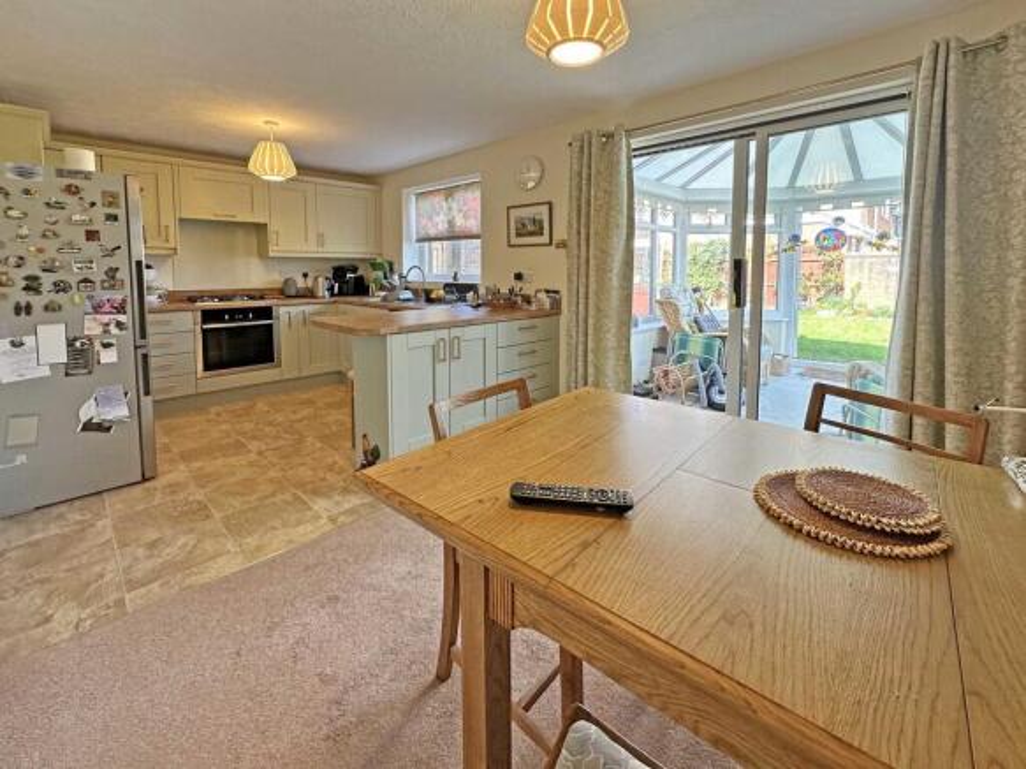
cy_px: 384
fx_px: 415
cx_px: 513
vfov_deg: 85.7
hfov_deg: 102.1
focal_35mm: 14
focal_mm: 2.22
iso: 125
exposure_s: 1/100
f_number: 2.2
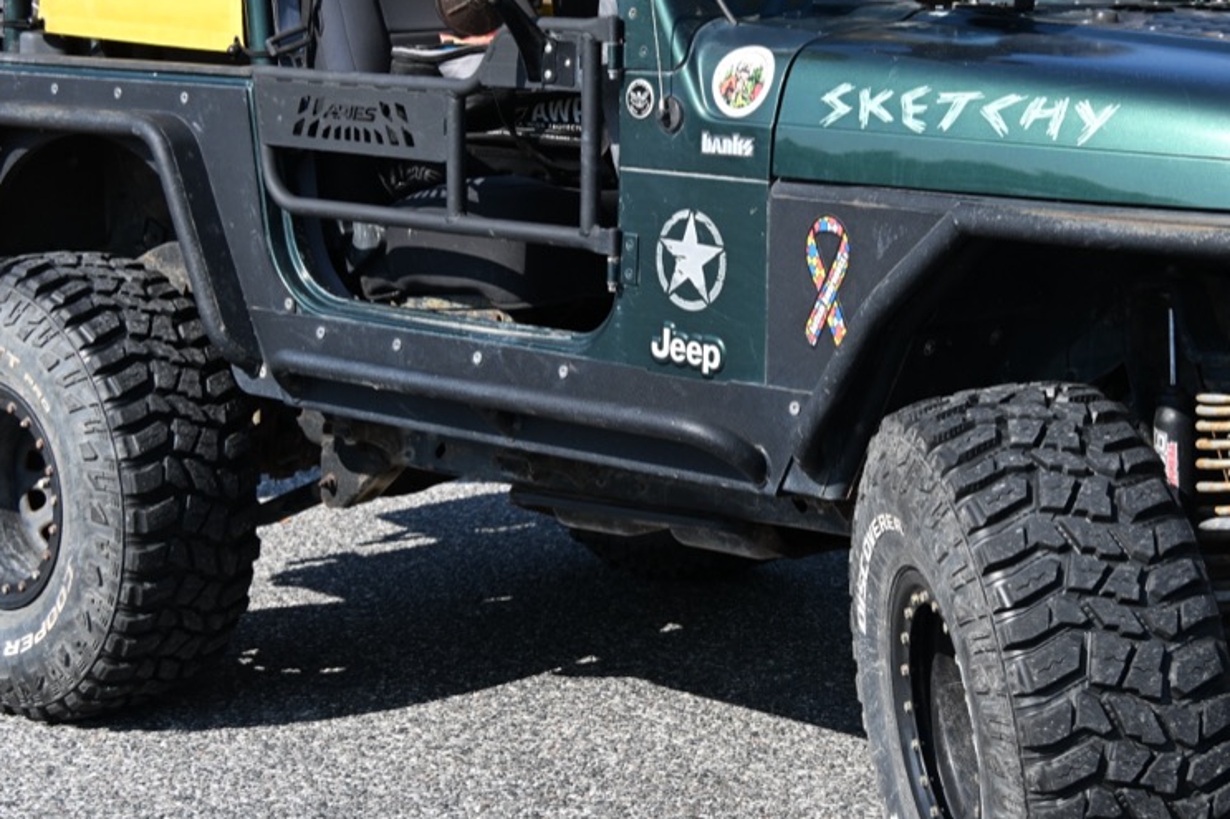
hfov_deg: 24.1
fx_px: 2869
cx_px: 833
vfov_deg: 16.2
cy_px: 276
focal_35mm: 84
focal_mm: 39
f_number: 7.1
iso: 200
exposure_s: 1/400
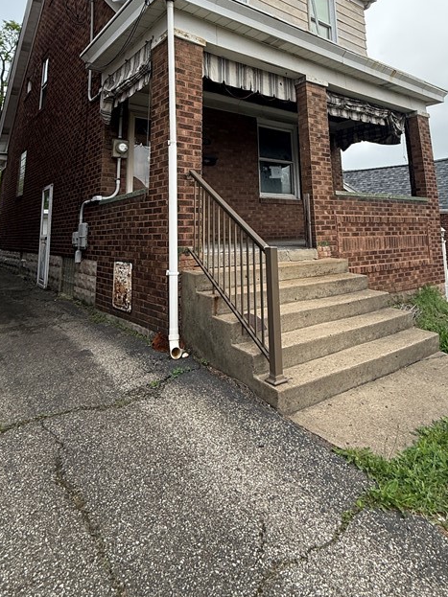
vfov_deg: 69.7
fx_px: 397
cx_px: 238
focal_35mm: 23
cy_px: 159
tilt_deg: +13.4
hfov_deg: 58.8
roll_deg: +1.2
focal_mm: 2.22
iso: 64
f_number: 2.2
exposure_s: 1/416
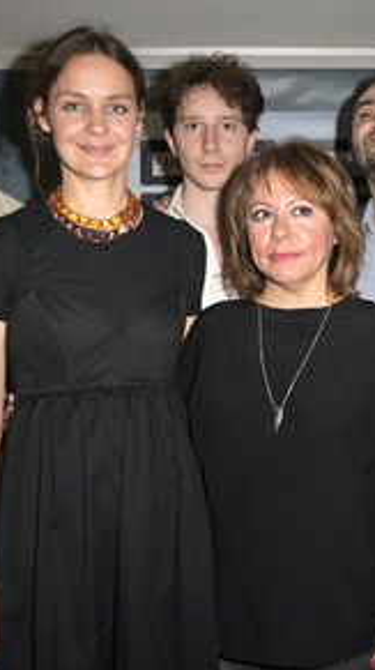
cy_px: 341
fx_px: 692
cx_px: 245
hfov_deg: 30.2
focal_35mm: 39
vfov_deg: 51.7
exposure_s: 1/100
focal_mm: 24
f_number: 5.6
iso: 640
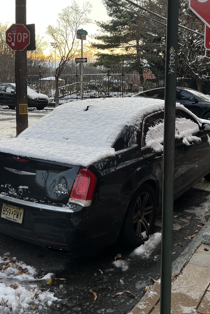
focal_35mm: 40
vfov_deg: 48.3
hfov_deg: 33.4
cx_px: 110
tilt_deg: -6.6
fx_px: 350
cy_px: 131
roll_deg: -1.1
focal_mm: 5.1
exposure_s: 1/122
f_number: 1.6
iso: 32
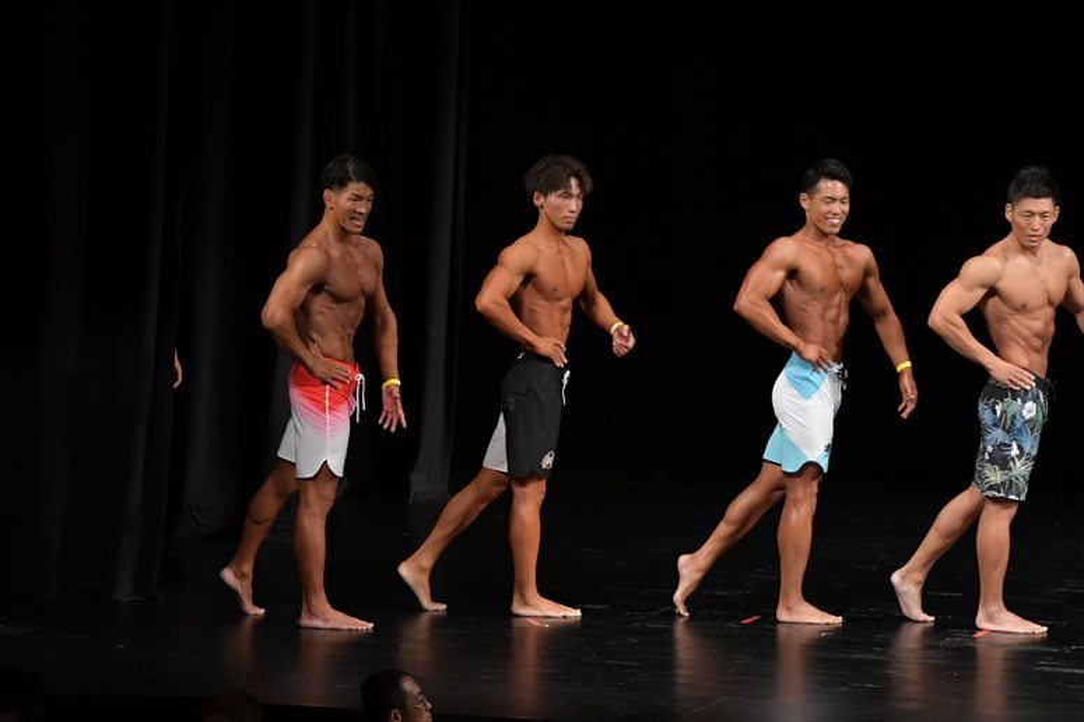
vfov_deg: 6.8
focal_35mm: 202
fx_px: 6080
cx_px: 542
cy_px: 361
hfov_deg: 10.2
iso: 3200
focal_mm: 135
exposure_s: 1/400
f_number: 5.6
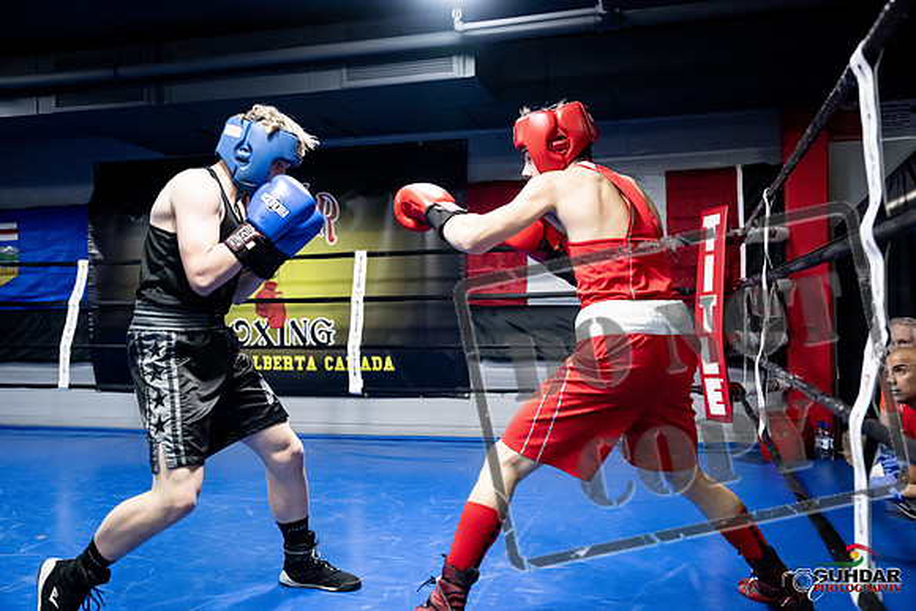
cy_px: 306
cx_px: 458
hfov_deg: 58.7
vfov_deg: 41.1
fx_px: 814
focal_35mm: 32
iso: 8000
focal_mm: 32
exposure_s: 1/1000
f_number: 2.8
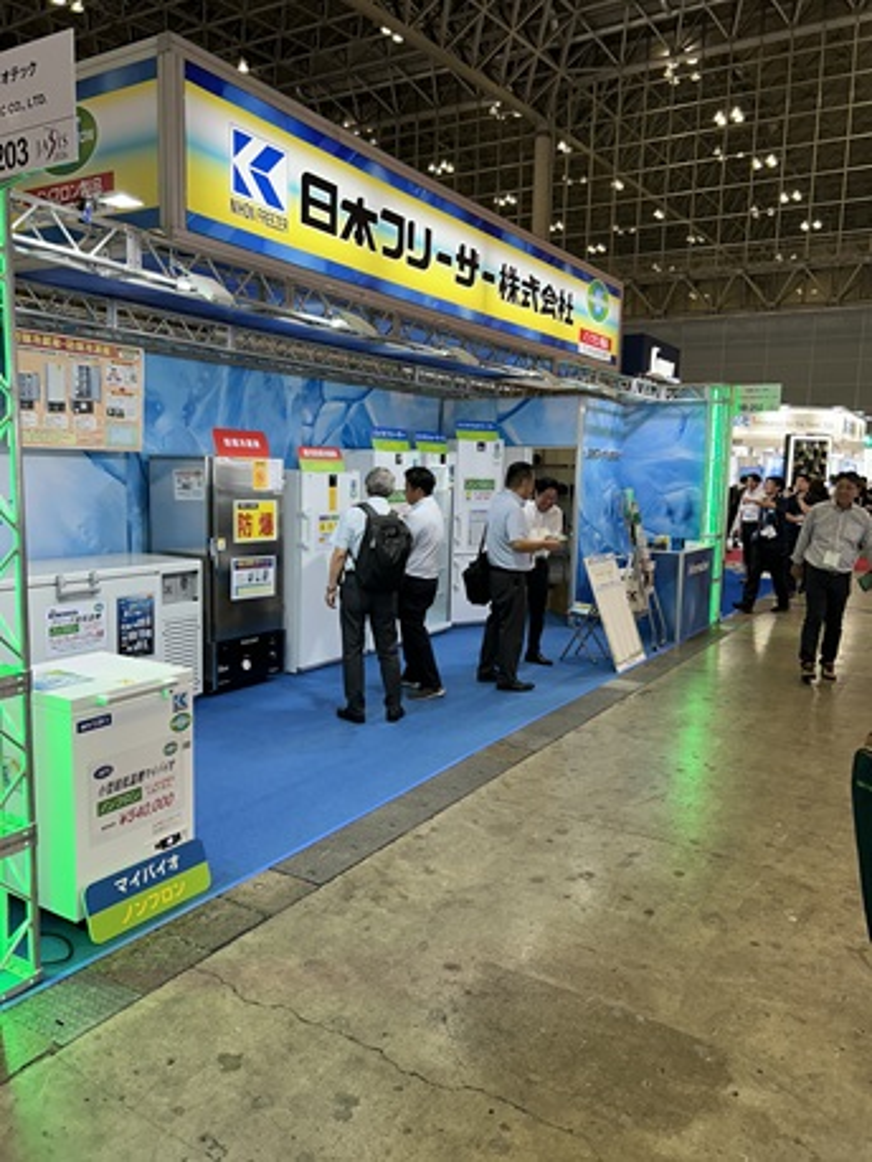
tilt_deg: -6.7
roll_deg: -2.5
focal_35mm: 26
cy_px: 581
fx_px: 872
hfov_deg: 53.1
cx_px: 436
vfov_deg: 67.3
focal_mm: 5.7
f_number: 1.5
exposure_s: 1/100
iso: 64
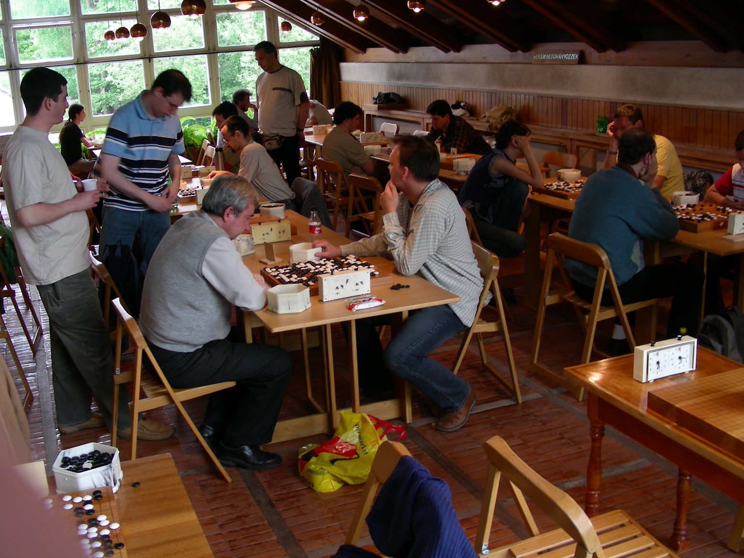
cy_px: 282
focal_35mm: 39
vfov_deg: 36.8
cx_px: 363
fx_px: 838
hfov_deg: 47.9
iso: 50
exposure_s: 1/17.6
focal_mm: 6.3
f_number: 3.5
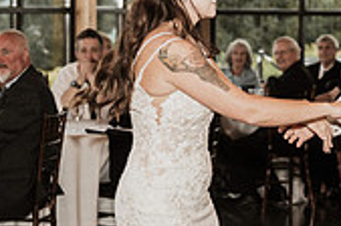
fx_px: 1626
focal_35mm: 172
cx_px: 335
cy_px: 150
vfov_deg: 7.9
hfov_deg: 11.9
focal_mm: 50
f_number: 2.8
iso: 500
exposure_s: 1/100
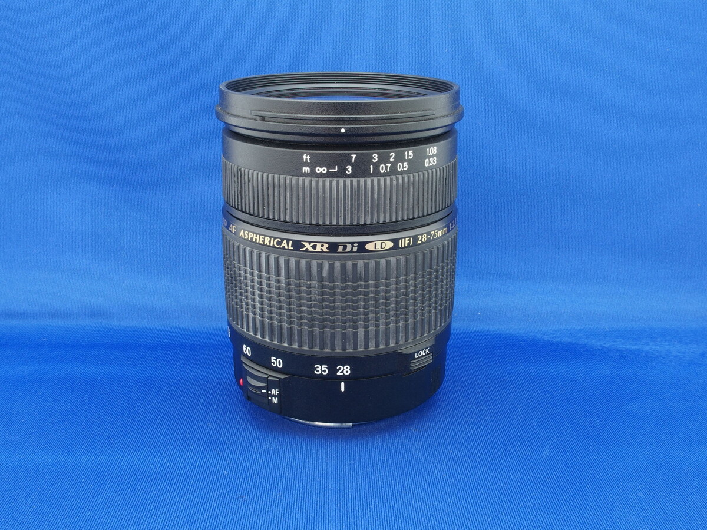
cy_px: 265
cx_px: 354
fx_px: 776
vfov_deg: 37.7
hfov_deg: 49.0
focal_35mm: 38
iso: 100
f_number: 8
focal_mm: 8.1
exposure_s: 2.5
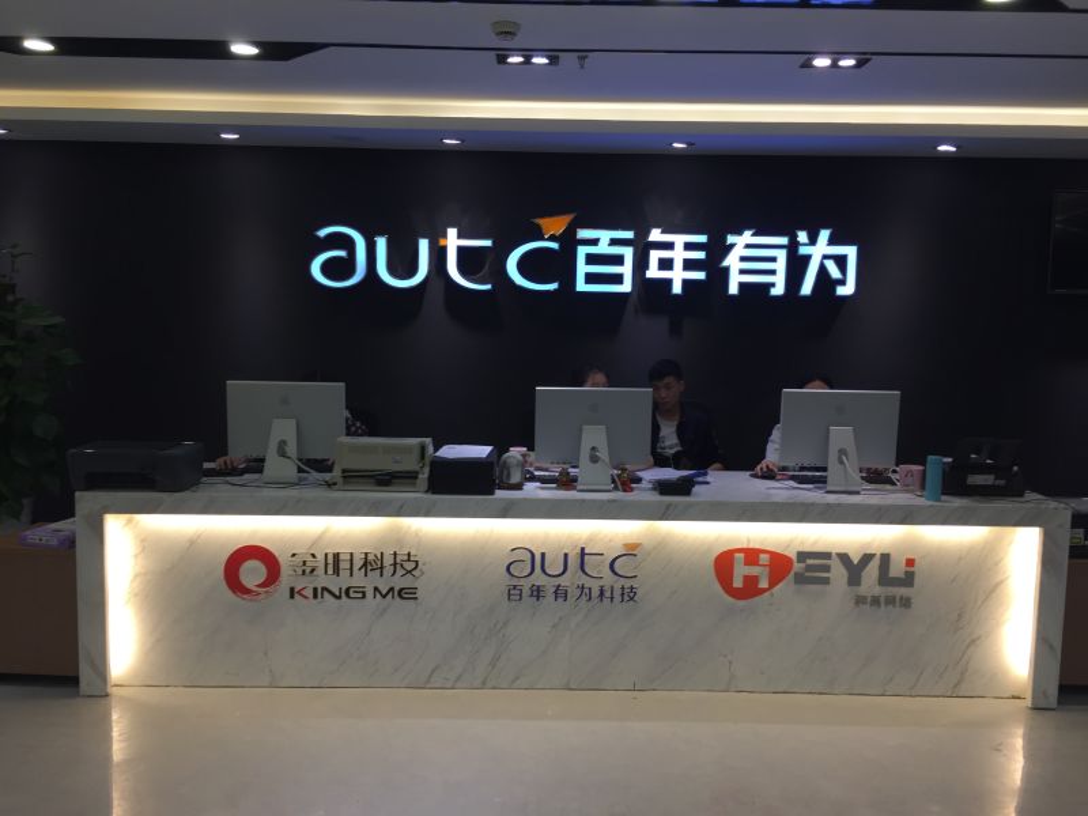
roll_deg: -1.7
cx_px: 544
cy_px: 408
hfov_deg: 61.7
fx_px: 911
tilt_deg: -6.0
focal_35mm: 29
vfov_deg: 48.2
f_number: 2.2
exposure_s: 1/50
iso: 32
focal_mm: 4.15
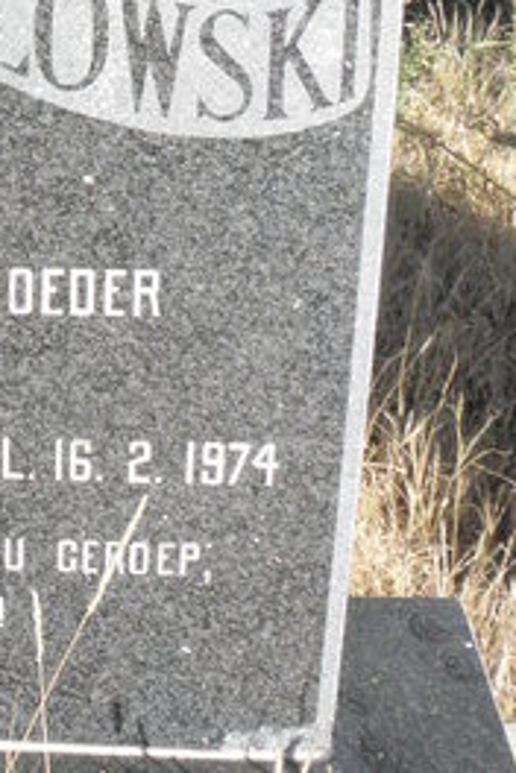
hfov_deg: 15.5
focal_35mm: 82
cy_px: 82
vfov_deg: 24.1
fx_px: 1763
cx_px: -240
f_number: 6.3
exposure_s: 1/320
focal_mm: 4.6
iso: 200
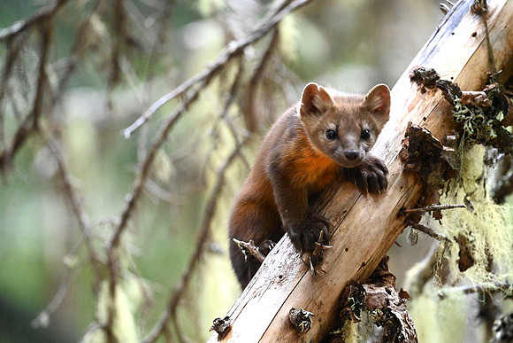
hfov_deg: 3.4
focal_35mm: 600
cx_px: 256
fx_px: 8552
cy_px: 172
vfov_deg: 2.3
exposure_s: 1/640
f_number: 6.3
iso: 11400
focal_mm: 600
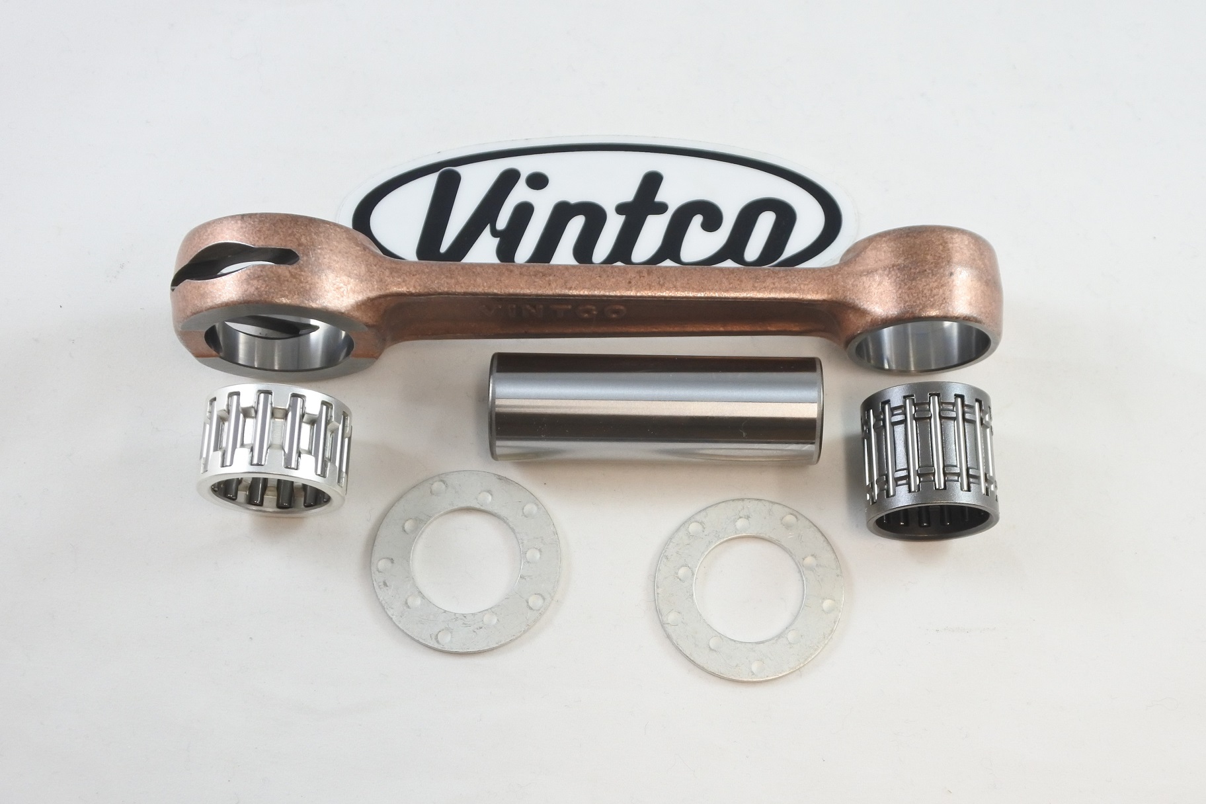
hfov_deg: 47.4
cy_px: 402
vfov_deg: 32.6
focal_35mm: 41
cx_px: 603
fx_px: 1373
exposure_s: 1/125
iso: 500
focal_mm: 15.3
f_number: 4.2
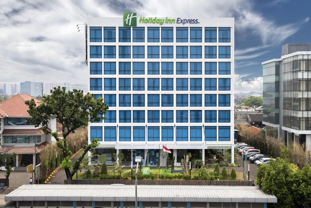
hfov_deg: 43.6
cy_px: 112
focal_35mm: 45
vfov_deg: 29.9
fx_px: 389
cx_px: 160
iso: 50
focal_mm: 36
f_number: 11
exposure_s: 1/125
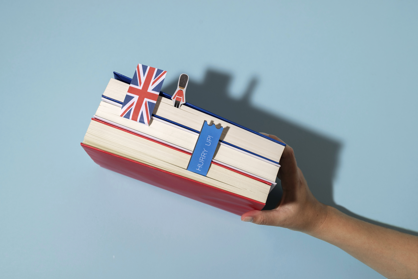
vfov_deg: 27.0
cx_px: 209
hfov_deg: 39.6
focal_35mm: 50
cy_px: 140
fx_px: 581
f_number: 7.1
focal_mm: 50
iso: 160
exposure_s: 1/125
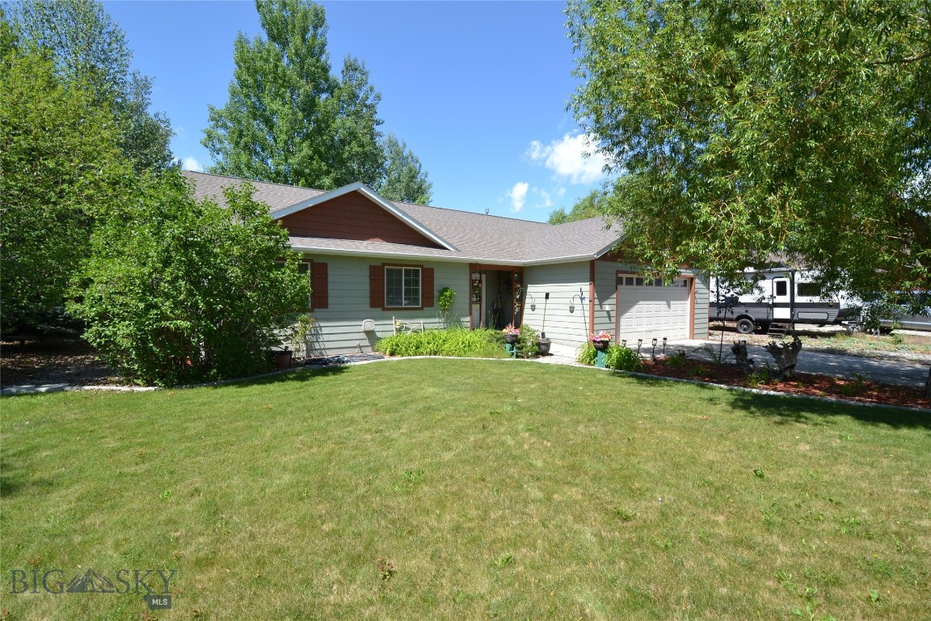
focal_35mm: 15
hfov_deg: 100.4
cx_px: 466
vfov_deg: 77.3
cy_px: 310
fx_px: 388
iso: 110
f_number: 8
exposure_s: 1/125
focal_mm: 10
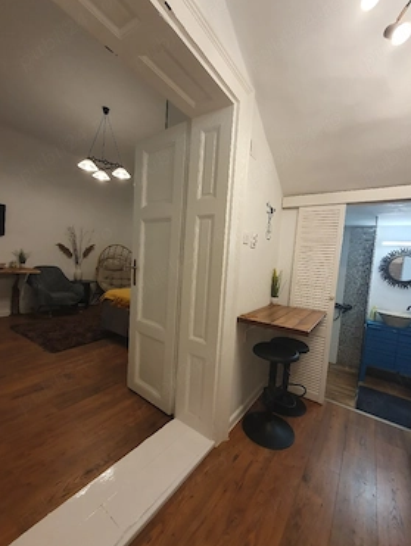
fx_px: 221
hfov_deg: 85.8
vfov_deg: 102.0
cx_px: 209
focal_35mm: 14
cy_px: 280
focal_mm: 1.8
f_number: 2.2
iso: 160
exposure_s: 1/50
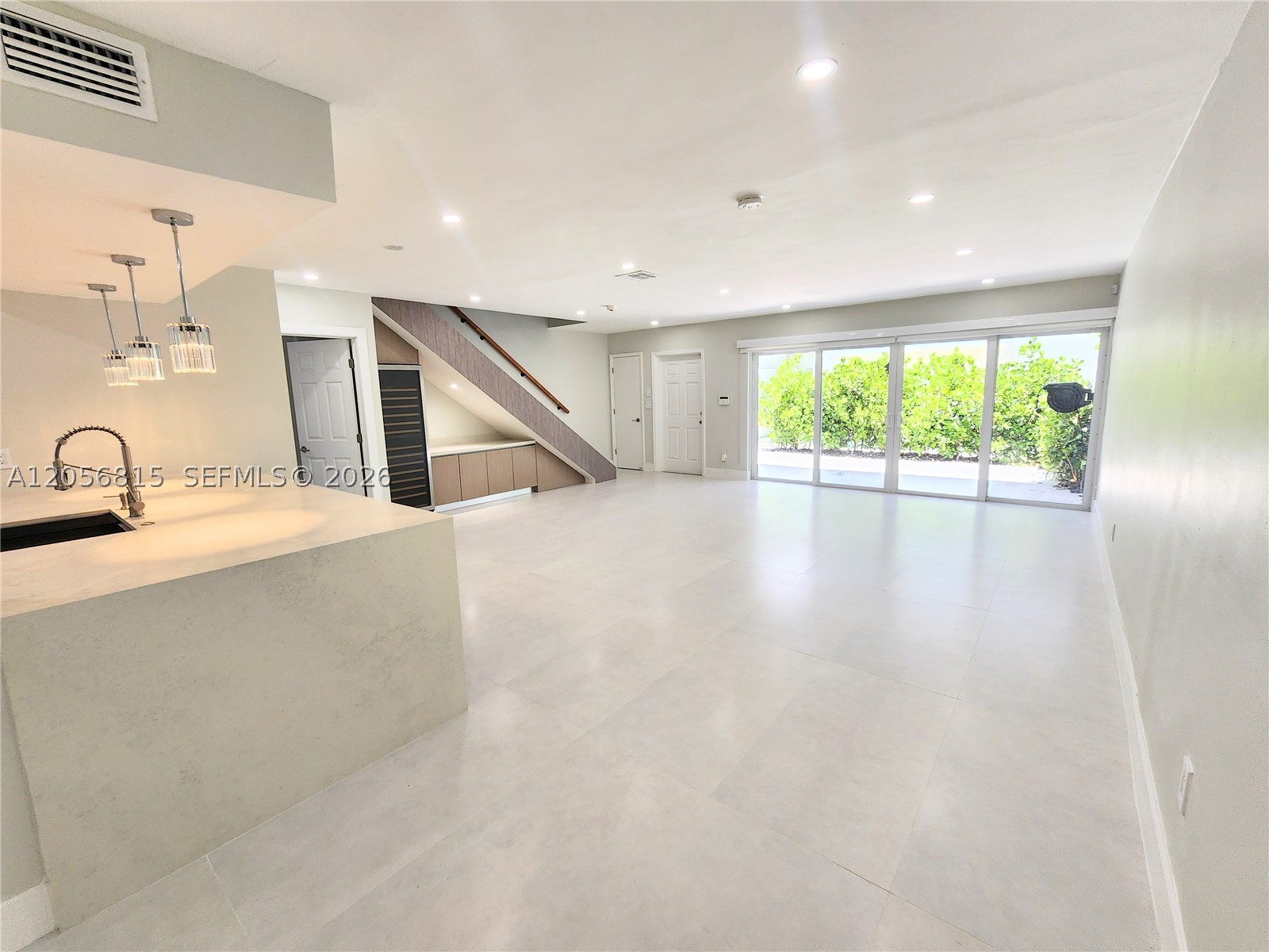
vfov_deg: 89.9
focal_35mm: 13
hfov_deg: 106.2
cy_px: 476
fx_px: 477
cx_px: 634
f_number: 2.2
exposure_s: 1/120
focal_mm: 2.2
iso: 100
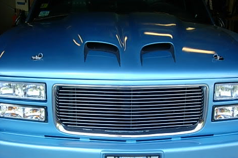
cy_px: 115
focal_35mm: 54
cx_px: 125
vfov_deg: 24.8
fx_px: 357
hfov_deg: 36.9
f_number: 2.8
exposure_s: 1/111
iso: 64
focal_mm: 7.8
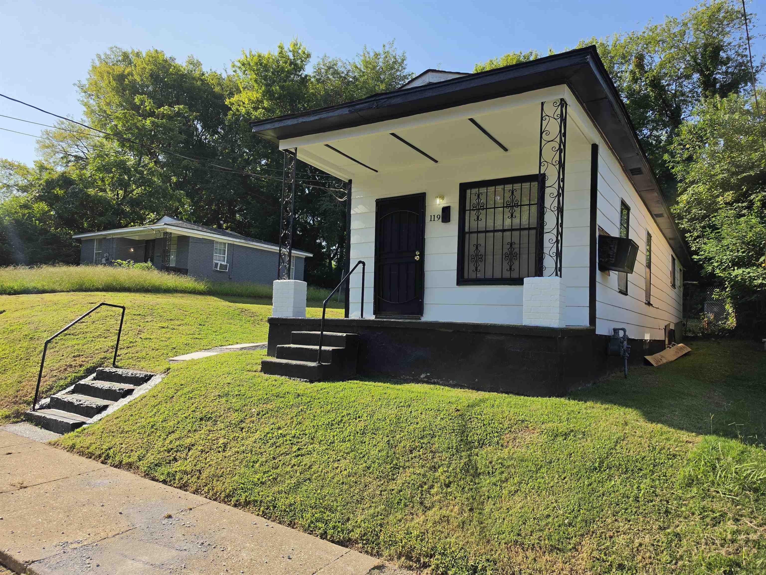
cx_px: 383
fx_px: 509
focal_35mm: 23
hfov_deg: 73.9
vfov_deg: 58.9
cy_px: 288
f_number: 1.4
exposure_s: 1/7058
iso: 64
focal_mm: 6.5
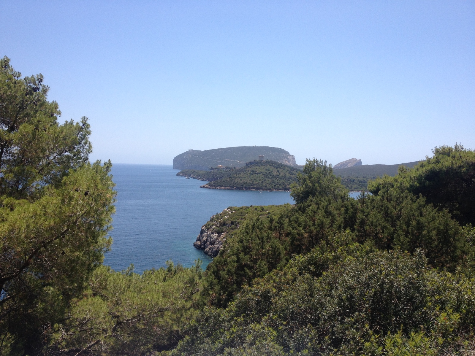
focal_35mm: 35
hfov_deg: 52.6
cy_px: 178
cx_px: 238
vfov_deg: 40.7
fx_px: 480
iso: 50
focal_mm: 4.28
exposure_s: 1/1727
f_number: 2.4
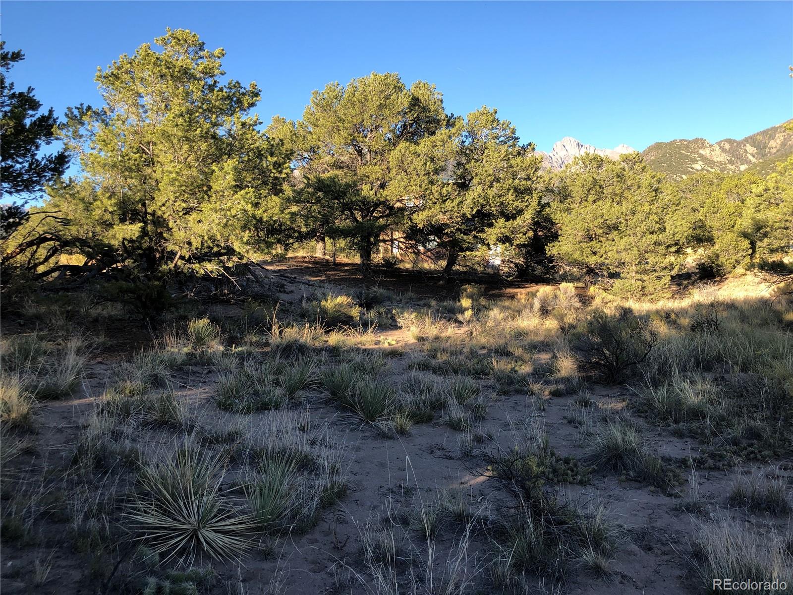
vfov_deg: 49.7
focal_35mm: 28
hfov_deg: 63.4
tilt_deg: -1.2
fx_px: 641
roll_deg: +0.7
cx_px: 396
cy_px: 298
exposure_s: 1/428
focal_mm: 3.99
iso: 20
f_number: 1.8
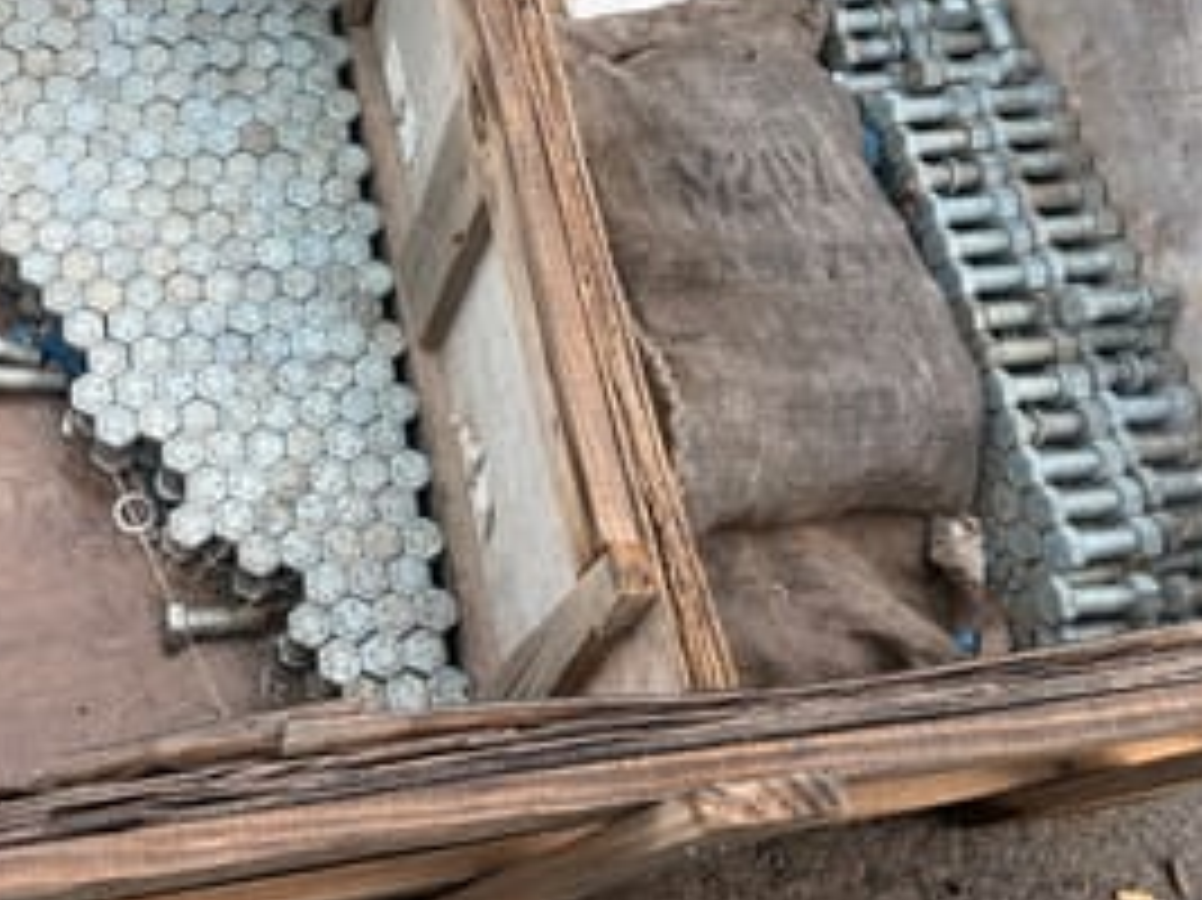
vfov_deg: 31.8
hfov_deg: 41.1
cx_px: 333
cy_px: 281
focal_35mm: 45
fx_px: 1562
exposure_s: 1/121
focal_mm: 6.76
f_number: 1.78
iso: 100
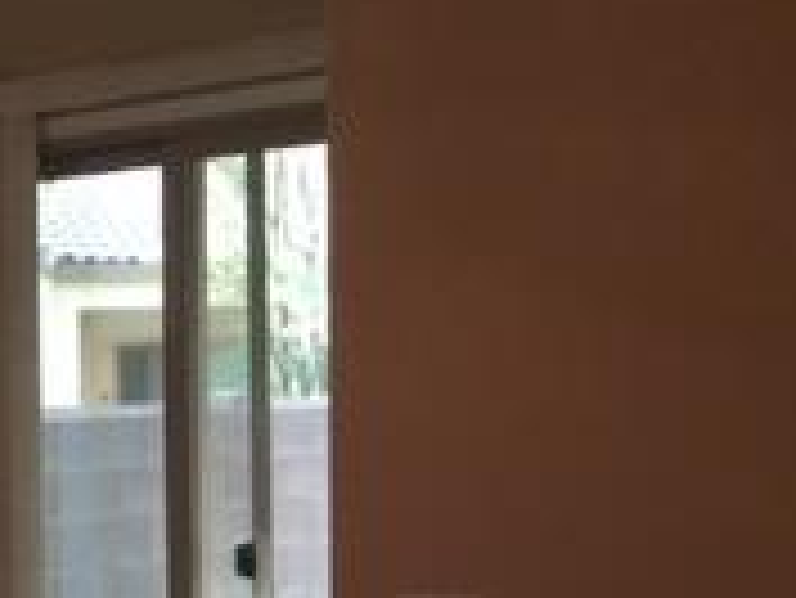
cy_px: 616
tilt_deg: -3.3
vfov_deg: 13.9
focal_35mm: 105
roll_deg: +0.8
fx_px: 2416
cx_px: -612
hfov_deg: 16.0
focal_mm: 4.15
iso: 32
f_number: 2.2
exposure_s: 1/15
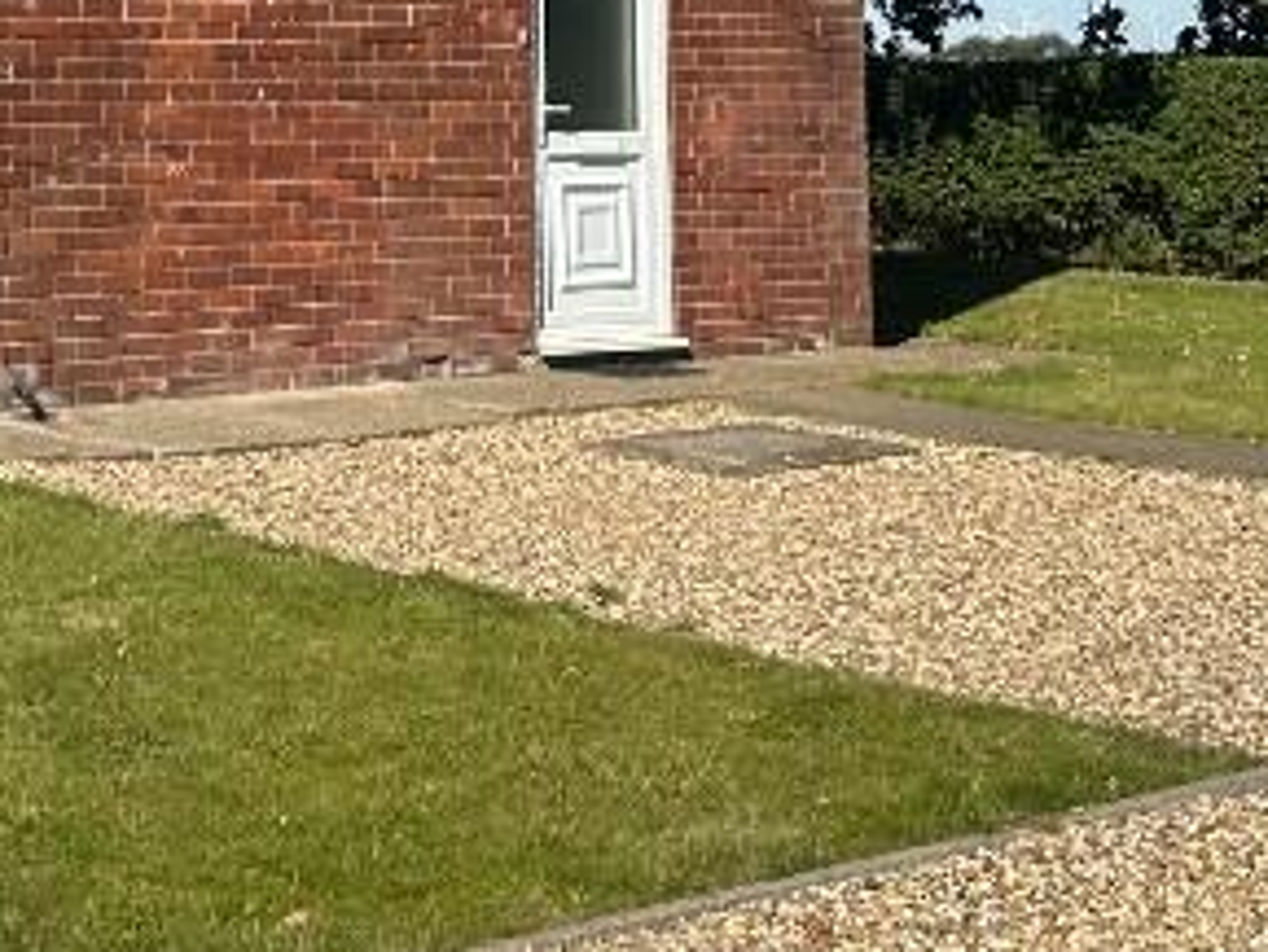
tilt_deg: +6.7
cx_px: 57
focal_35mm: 85
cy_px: -311
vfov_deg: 16.4
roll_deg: -0.4
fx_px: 3115
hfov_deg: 22.3
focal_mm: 6.86
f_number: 1.78
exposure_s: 1/4184
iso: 80
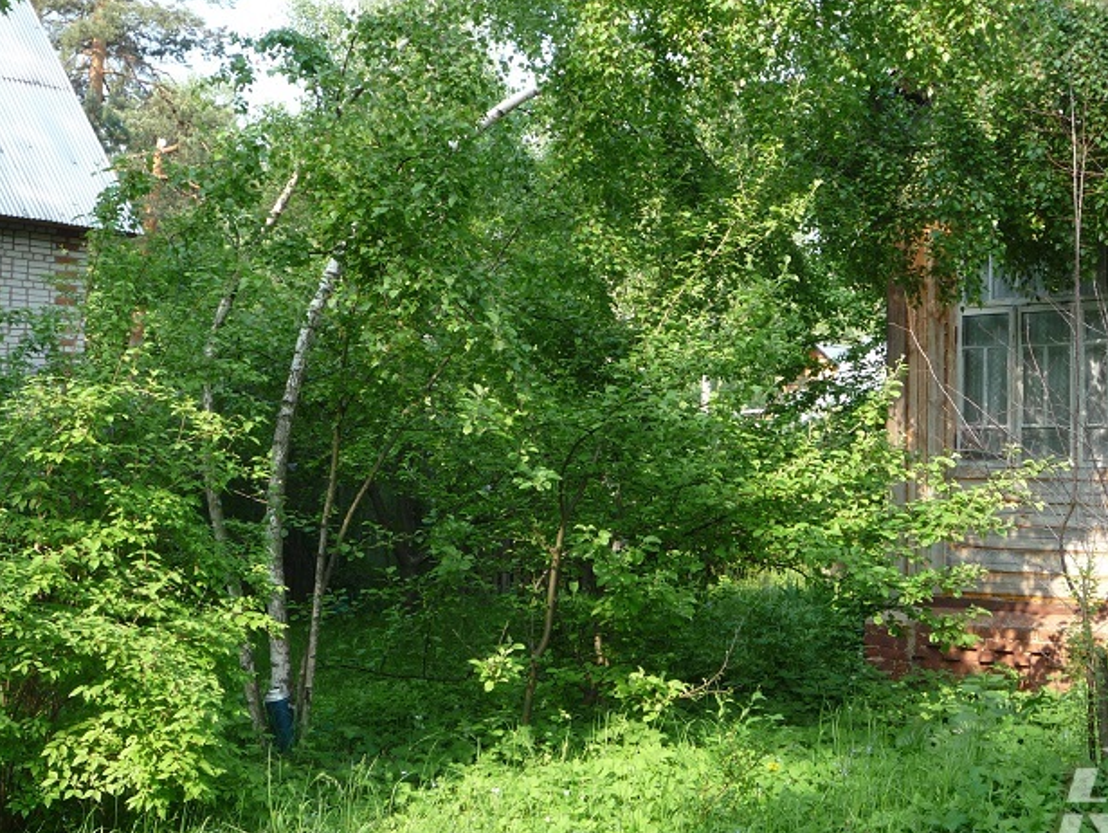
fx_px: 1665
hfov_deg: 36.6
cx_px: 683
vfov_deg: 28.0
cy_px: 352
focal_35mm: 52
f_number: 4.3
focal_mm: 7
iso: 100
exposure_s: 1/100
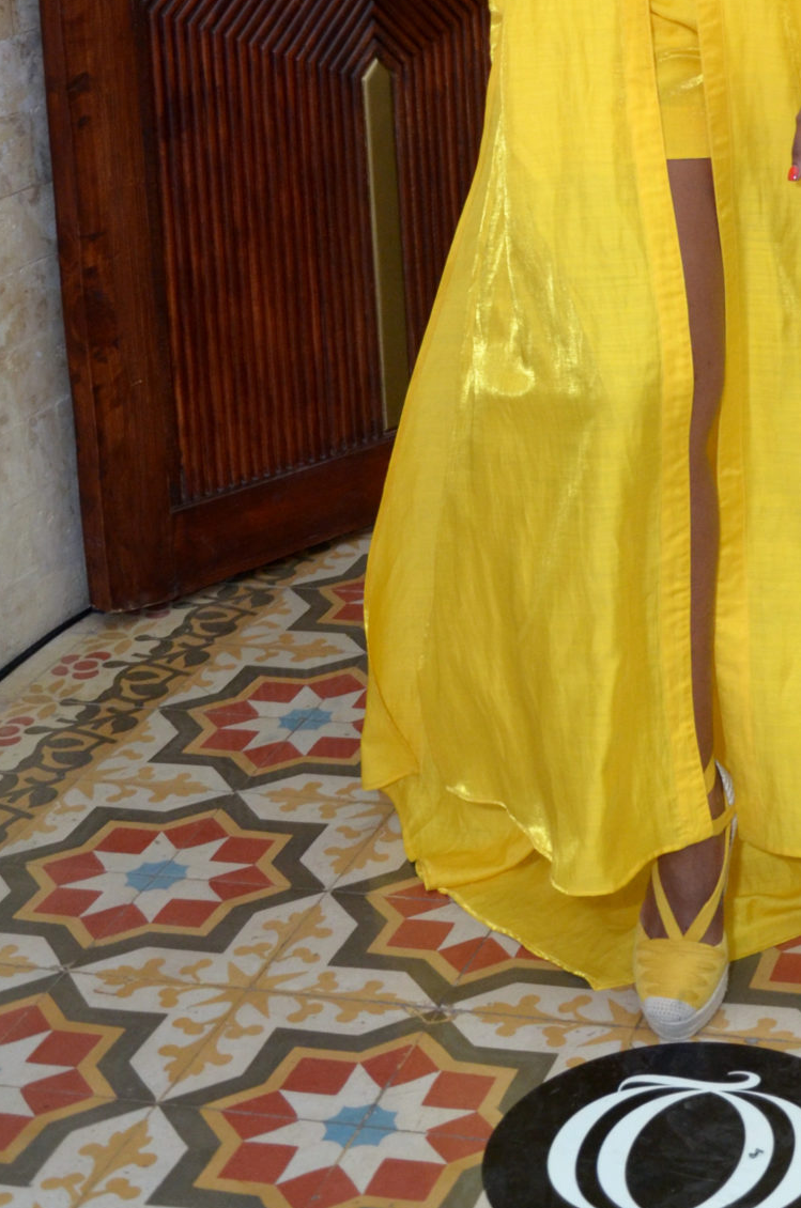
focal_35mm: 73
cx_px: 709
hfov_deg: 18.3
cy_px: -40
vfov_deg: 26.1
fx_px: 2446
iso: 800
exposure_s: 1/125
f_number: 3.8
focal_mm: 22
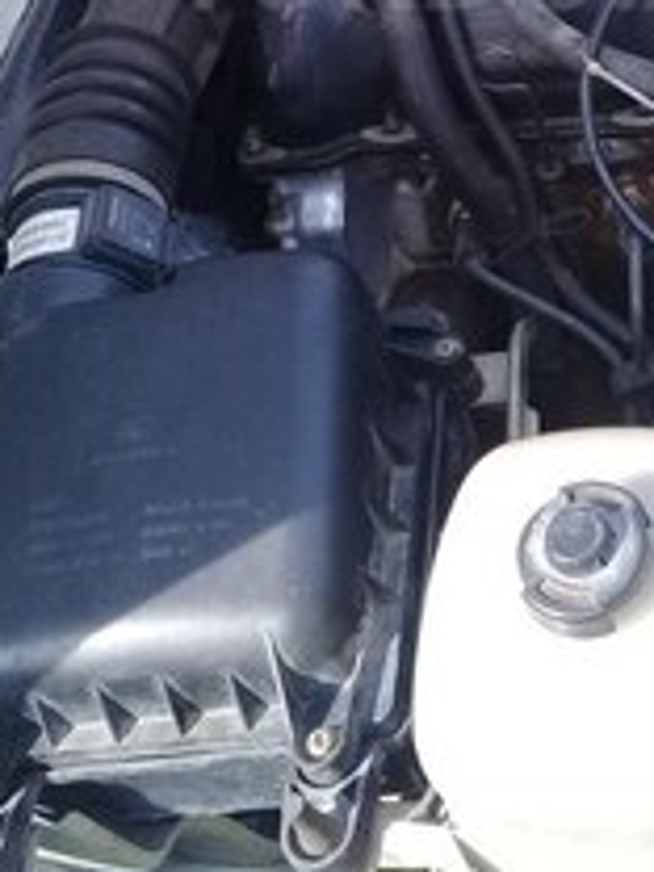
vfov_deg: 24.9
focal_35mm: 74
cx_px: 490
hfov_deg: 19.8
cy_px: -38
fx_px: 1864
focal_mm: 3.3
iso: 50
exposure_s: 1/262
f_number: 2.2
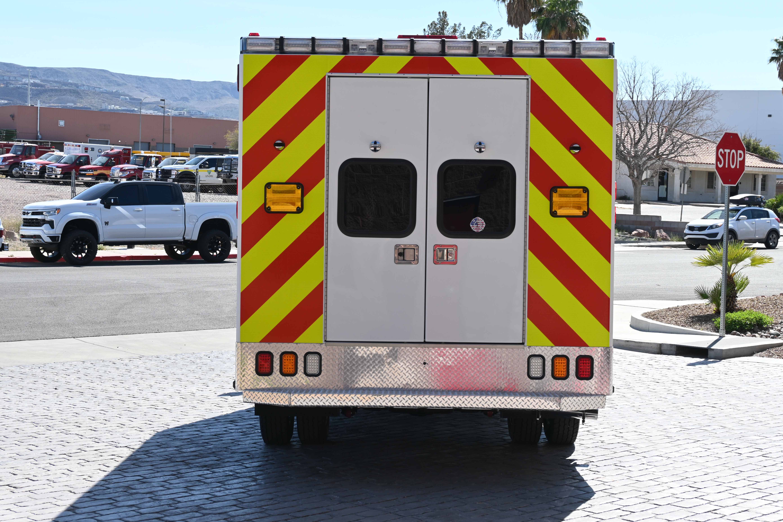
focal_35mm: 56
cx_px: 392
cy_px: 261
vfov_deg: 24.4
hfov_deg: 35.9
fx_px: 1207
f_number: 7.1
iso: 100
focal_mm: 37
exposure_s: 1/200
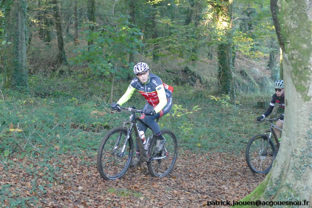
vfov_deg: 15.2
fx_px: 780
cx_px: 156
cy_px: 104
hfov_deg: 22.6
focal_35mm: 90
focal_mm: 32.65
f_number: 3.8
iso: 3200
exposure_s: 1/125
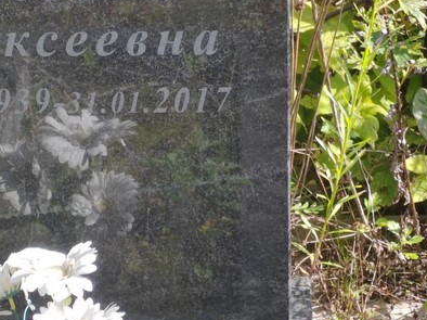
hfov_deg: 15.4
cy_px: 79
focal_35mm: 128
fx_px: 1578
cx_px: 155
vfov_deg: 11.5
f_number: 1.9
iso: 100
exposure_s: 1/370
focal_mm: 5.52
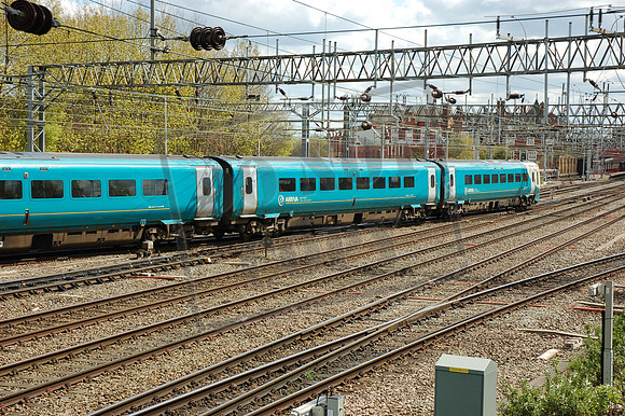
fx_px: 1145
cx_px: 312
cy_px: 208
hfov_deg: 30.5
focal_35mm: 66
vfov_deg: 20.6
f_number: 8
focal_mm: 44
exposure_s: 1/250
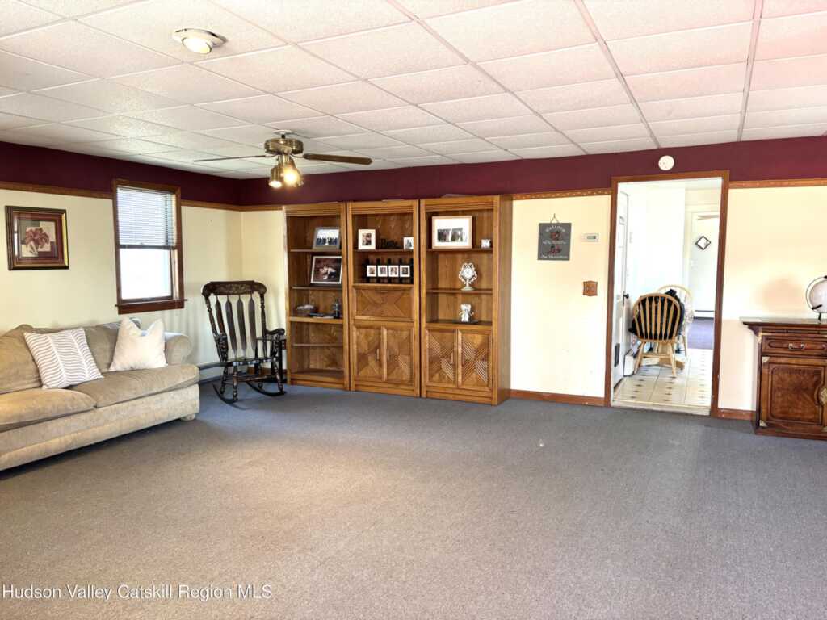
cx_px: 414
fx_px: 621
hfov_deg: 67.3
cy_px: 310
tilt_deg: -5.1
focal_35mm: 26
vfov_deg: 53.1
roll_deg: -0.2
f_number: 1.6
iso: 200
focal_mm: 5.96
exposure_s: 1/60
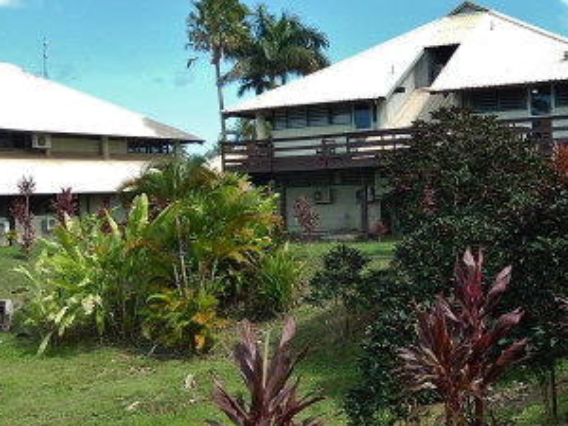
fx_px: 788
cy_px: 208
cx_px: 324
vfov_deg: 30.3
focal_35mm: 48
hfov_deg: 39.6
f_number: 4
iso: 125
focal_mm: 6.5
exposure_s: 1/400
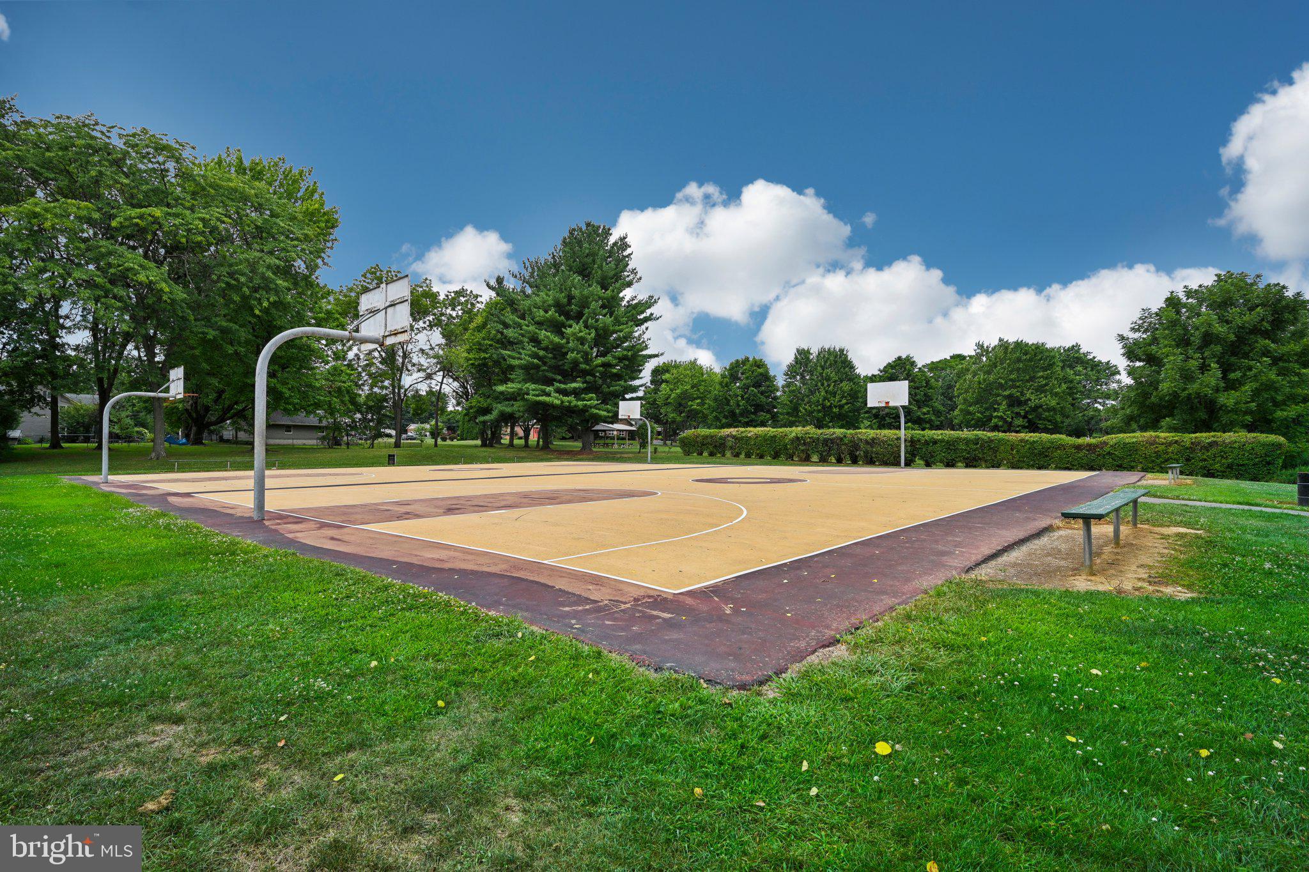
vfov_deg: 72.0
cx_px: 654
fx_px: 600
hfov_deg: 95.0
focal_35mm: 16
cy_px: 436
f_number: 8
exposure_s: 1/800
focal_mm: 16.5
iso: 400
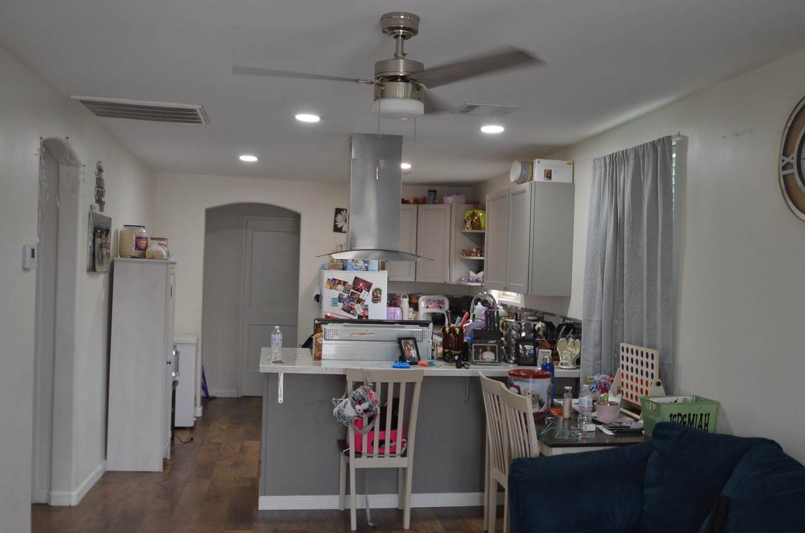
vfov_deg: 36.7
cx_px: 402
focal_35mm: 36
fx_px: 803
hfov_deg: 53.2
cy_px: 266
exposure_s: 1/60
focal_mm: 24
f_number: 4.5
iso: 560
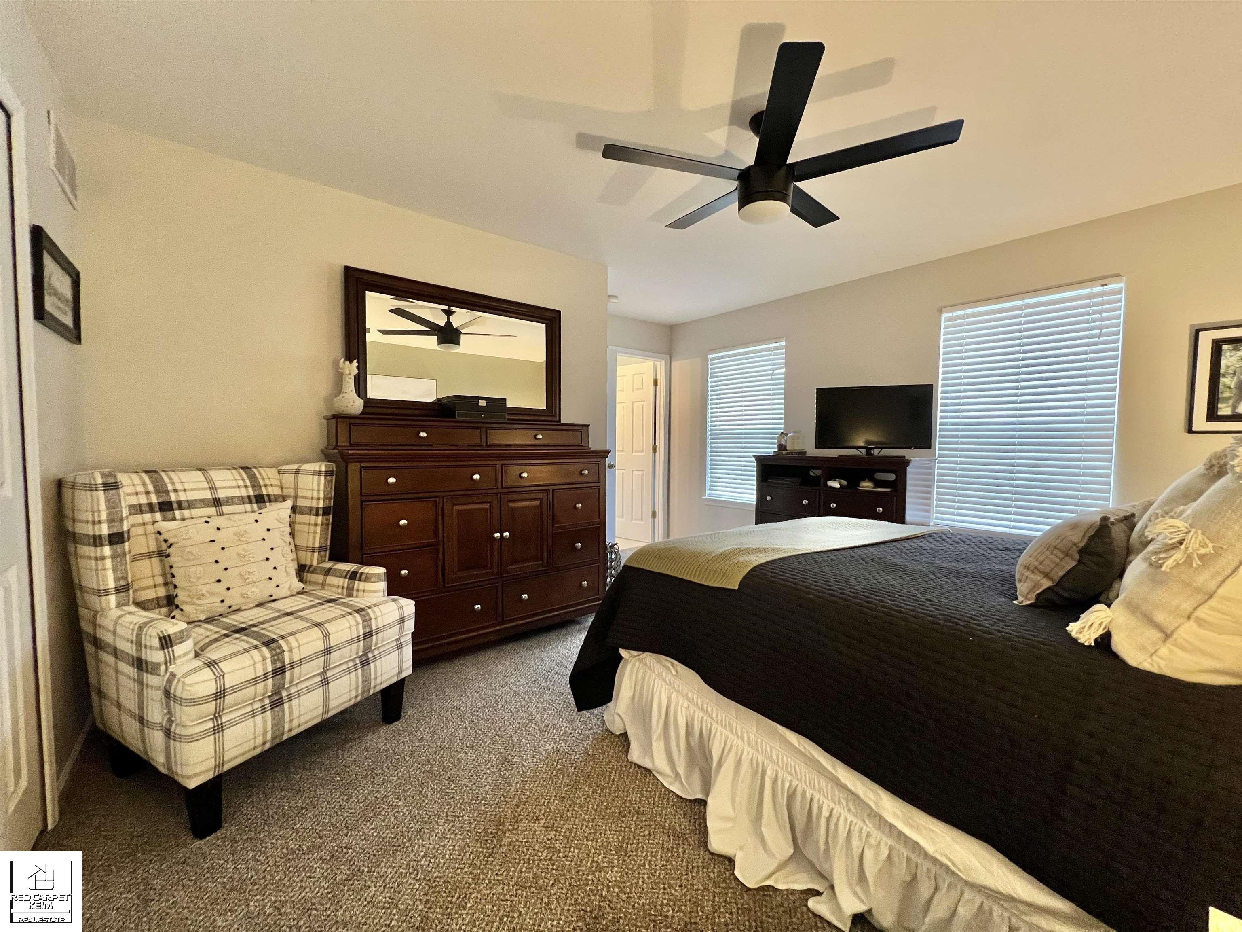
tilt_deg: -2.9
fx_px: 466
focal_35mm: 13
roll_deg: -0.1
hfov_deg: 106.2
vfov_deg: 89.9
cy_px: 466
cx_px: 621
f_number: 1.8
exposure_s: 1/60
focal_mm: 1.57
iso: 400
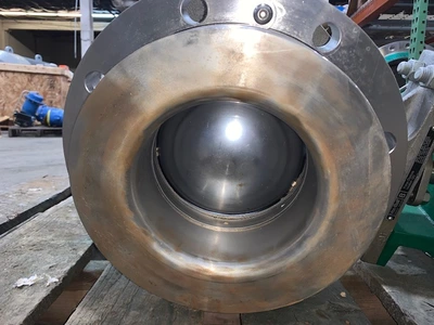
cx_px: 217
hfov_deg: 67.3
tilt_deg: -7.4
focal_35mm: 26
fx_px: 326
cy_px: 162
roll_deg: -1.0
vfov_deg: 53.1
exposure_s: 1/13
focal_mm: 4.25
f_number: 1.8
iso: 25
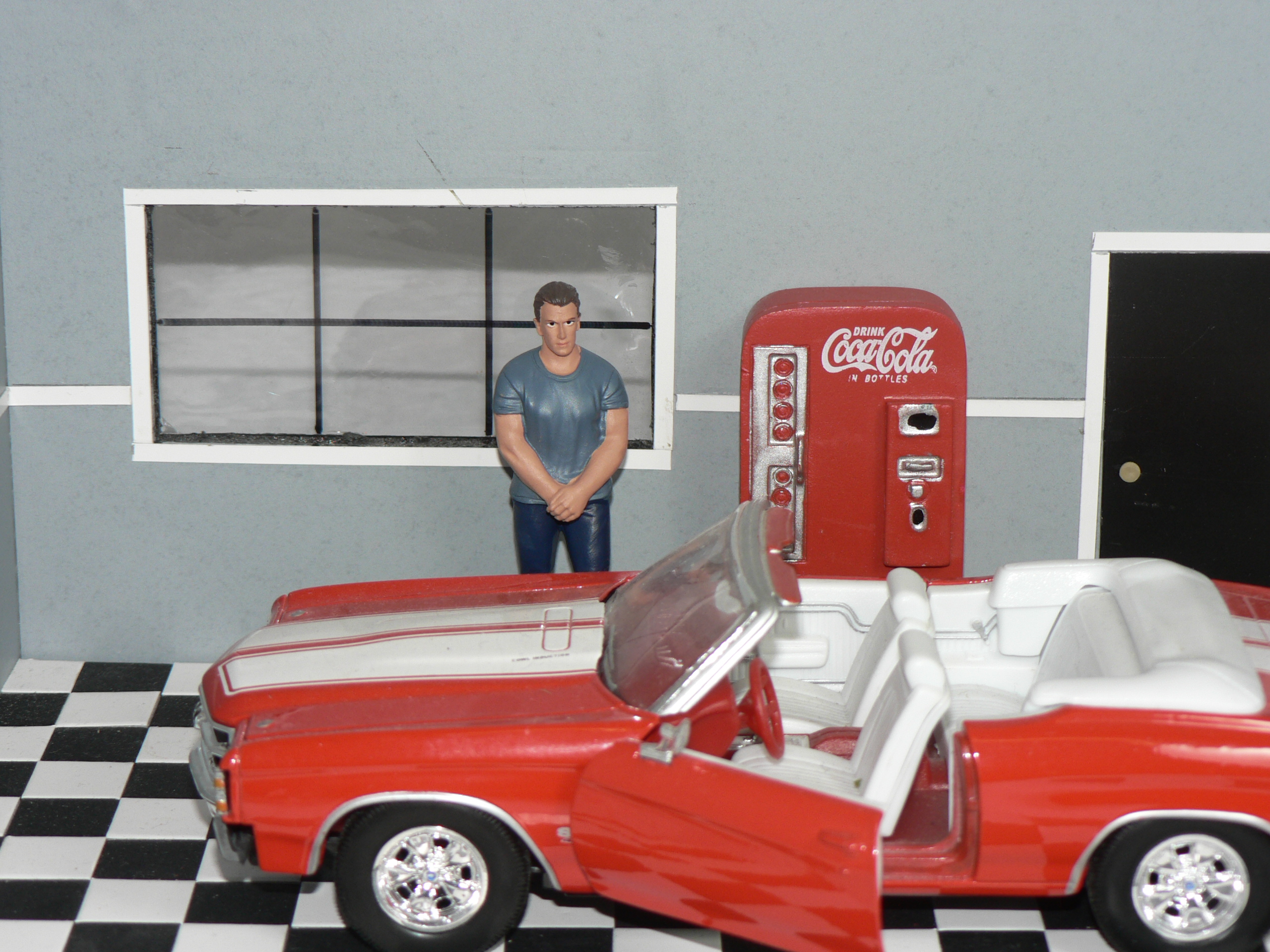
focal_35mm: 91
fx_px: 3339
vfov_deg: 16.2
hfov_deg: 21.5
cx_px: 635
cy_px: 476
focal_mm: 15.2
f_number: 3.2
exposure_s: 1/60
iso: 80
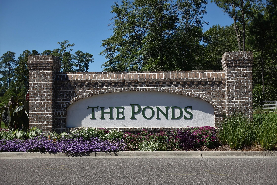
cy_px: 92
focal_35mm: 53
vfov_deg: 25.5
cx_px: 138
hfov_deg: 37.5
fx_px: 408
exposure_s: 1/500
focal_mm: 19.48
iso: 125
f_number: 5.6
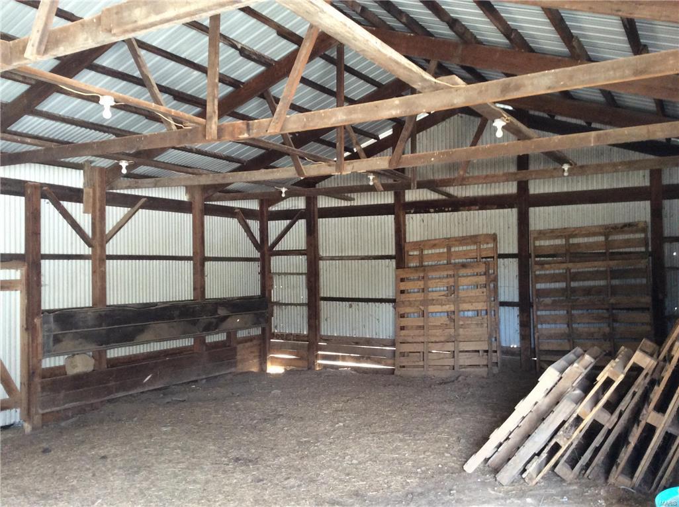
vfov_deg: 44.0
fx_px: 627
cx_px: 340
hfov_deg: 56.9
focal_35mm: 32
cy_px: 254
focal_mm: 3.3
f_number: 2.4
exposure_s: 1/24
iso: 125
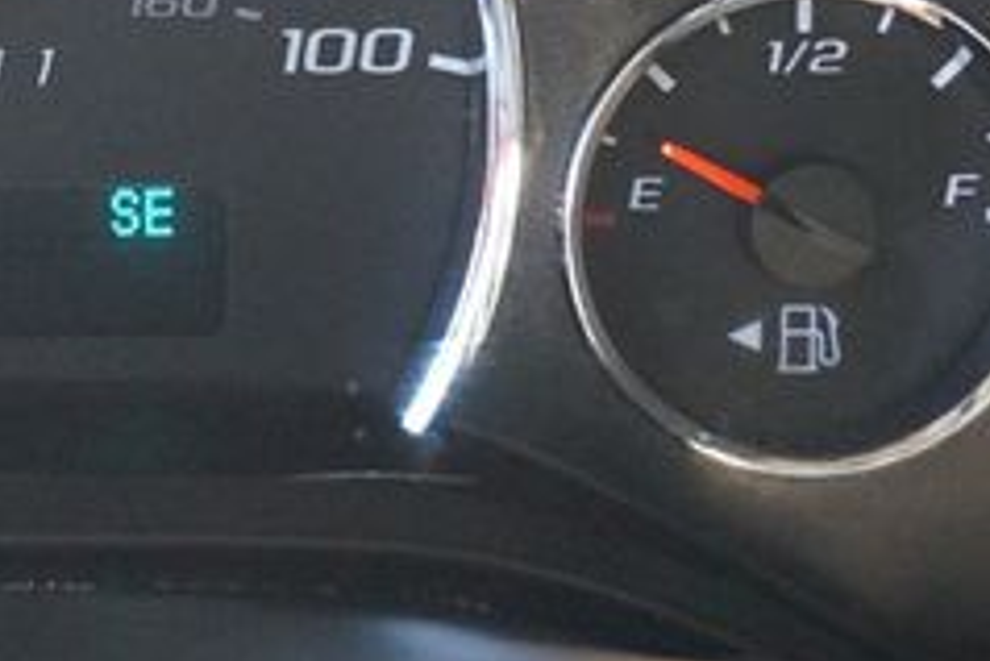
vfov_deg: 11.2
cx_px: -137
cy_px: -42
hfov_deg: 16.3
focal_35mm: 121
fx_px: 3329
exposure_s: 1/80
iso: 3200
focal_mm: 30
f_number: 5
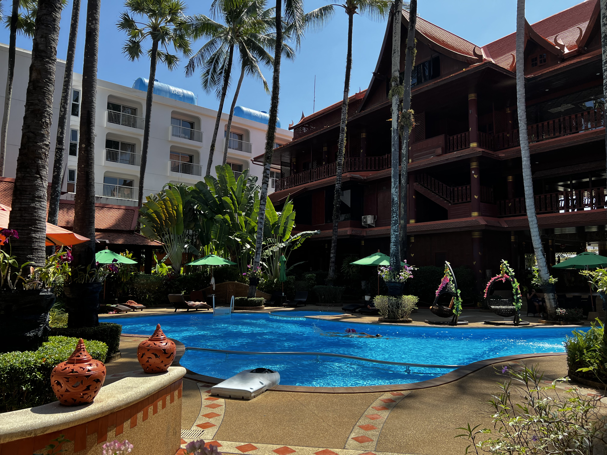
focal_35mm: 26
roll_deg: -0.6
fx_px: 456
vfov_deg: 53.1
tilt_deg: +6.2
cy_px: 228
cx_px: 304
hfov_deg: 67.3
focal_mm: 5.7
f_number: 1.5
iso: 50
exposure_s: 1/2123
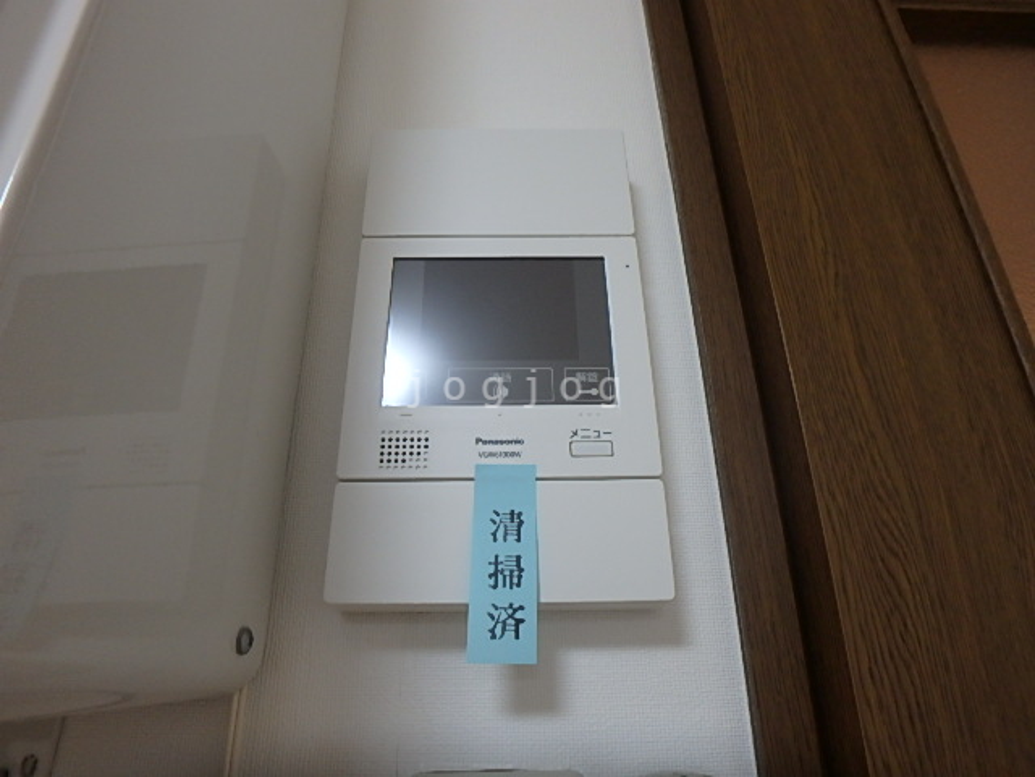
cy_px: 388
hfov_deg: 79.0
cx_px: 518
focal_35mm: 21
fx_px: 628
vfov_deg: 63.4
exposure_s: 1/30
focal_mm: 3.7
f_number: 3.5
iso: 250
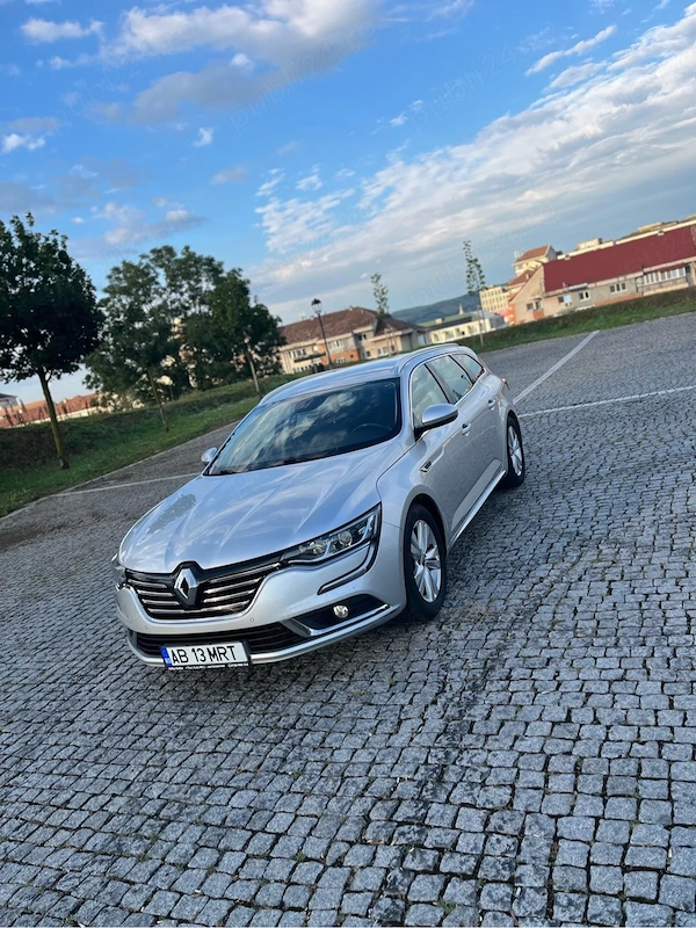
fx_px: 697
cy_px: 464
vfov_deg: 67.3
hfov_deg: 53.1
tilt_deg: -8.8
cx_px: 348
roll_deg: +14.4
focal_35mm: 26
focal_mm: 5.1
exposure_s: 1/1225
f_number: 1.6
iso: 50
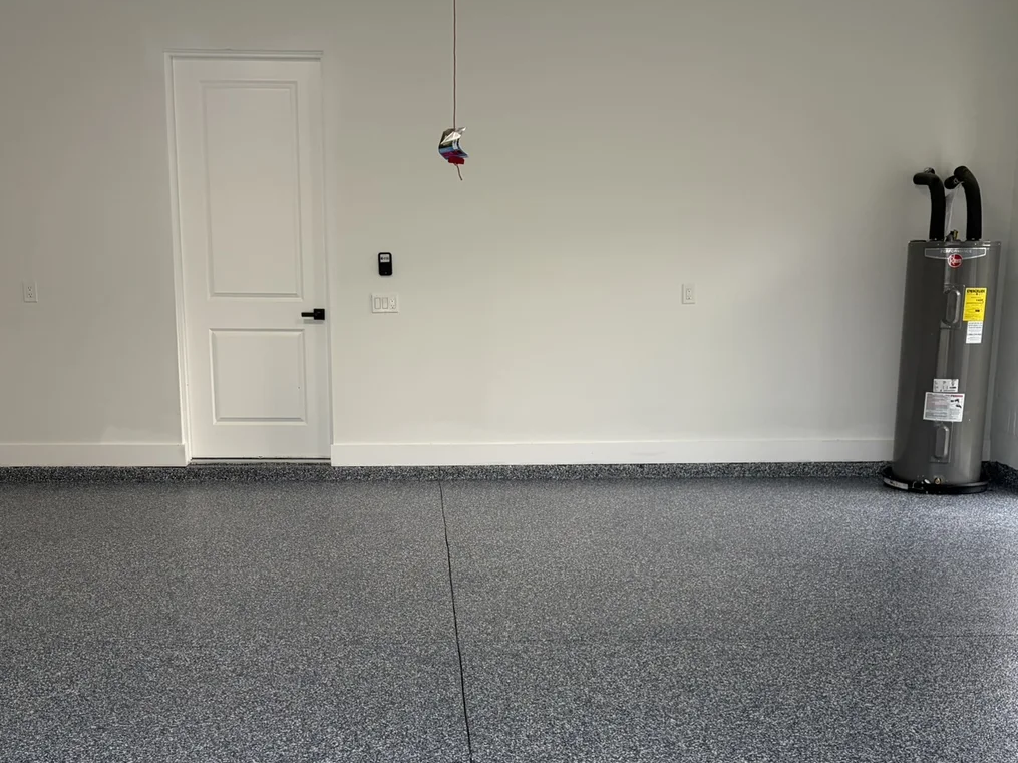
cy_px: 503
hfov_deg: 45.7
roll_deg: -0.9
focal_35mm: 41
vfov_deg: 34.8
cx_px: 465
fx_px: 1206
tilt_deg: -11.4
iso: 100
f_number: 1.6
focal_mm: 5.96
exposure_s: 1/120
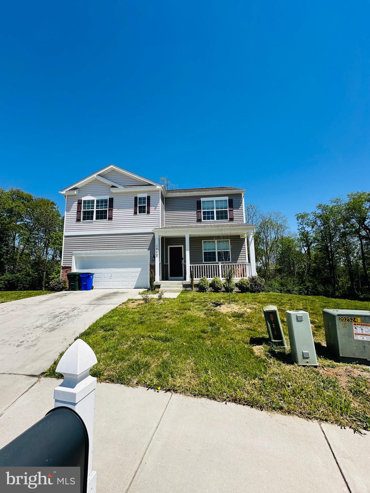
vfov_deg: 102.1
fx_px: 200
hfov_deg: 85.7
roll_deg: +0.6
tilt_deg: +7.3
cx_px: 185
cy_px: 246
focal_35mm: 14
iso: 50
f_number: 2.2
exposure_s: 1/1984
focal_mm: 2.22
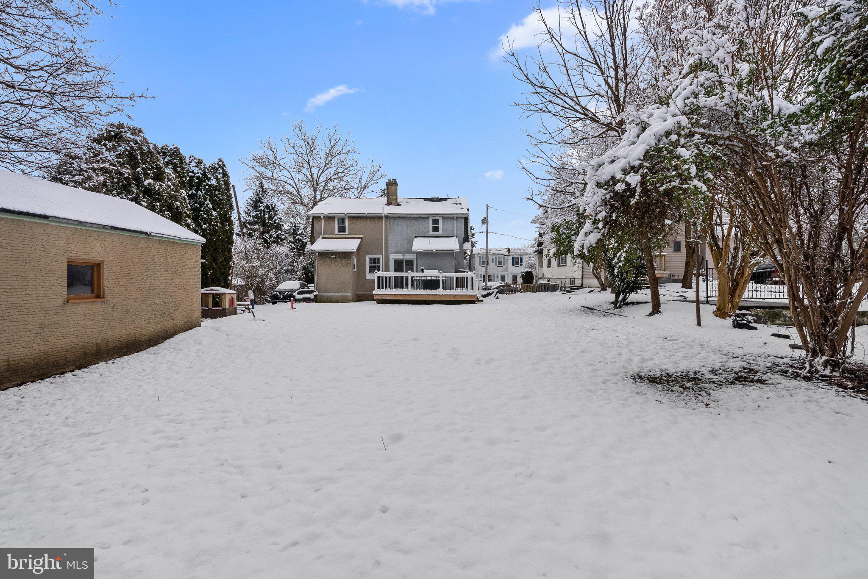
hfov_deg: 96.7
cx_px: 434
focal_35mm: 16
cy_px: 290
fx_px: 386
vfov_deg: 73.8
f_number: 11
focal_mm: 16
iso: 500
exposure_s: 1/125
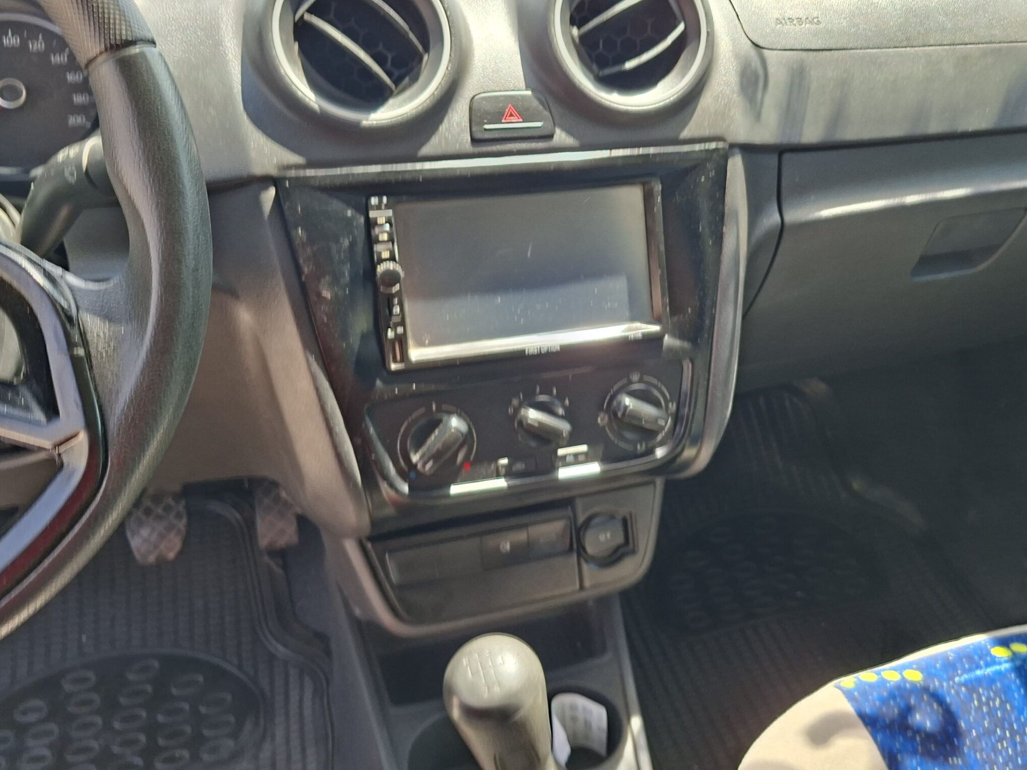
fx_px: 860
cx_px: 517
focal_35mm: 29
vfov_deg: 48.0
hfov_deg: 61.7
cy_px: 319
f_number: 1.8
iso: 50
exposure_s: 1/142
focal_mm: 5.54
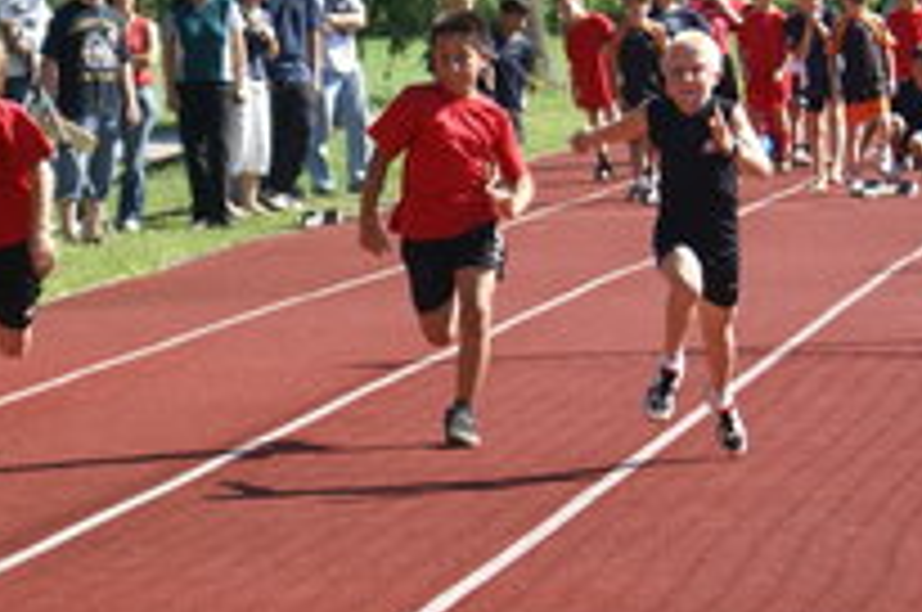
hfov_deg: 7.4
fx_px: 7083
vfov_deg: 4.9
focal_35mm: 277
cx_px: 414
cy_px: 180
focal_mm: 70
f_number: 5.6
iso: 125
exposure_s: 1/250
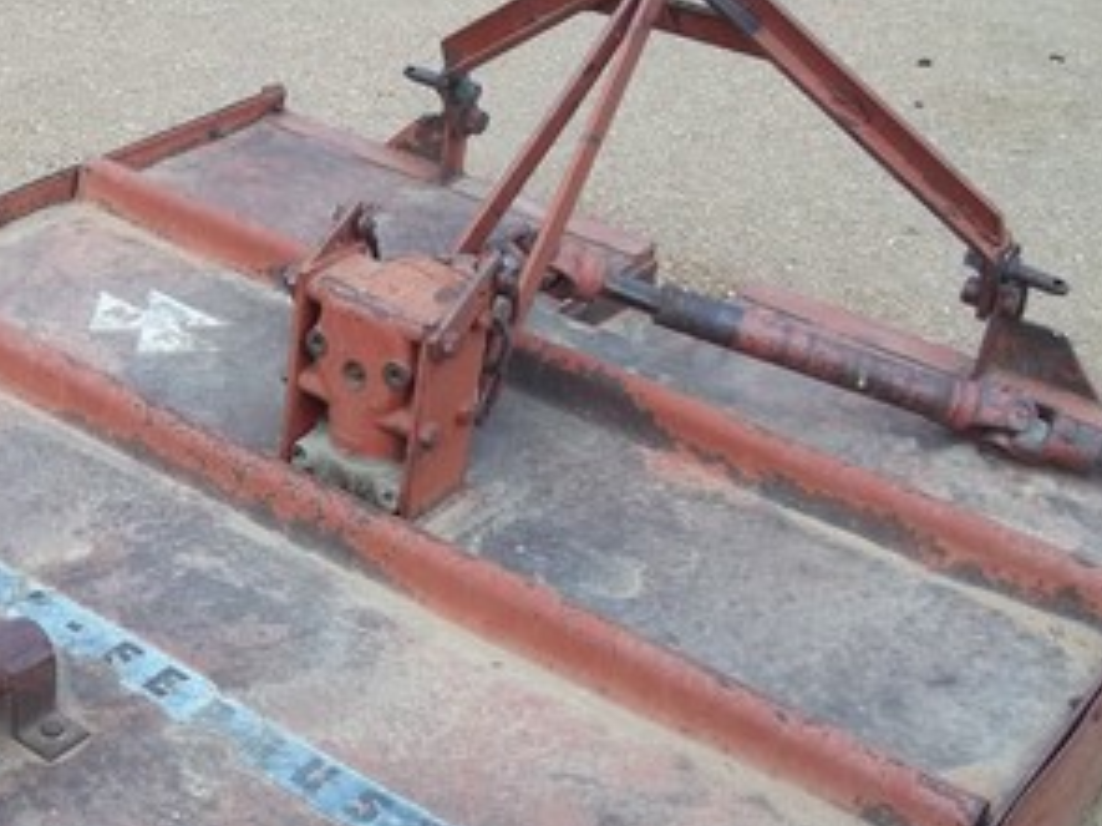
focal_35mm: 59
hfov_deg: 31.8
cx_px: 205
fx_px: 1878
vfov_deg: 24.7
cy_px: 512
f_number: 2.9
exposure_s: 1/500
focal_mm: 5.7
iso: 64
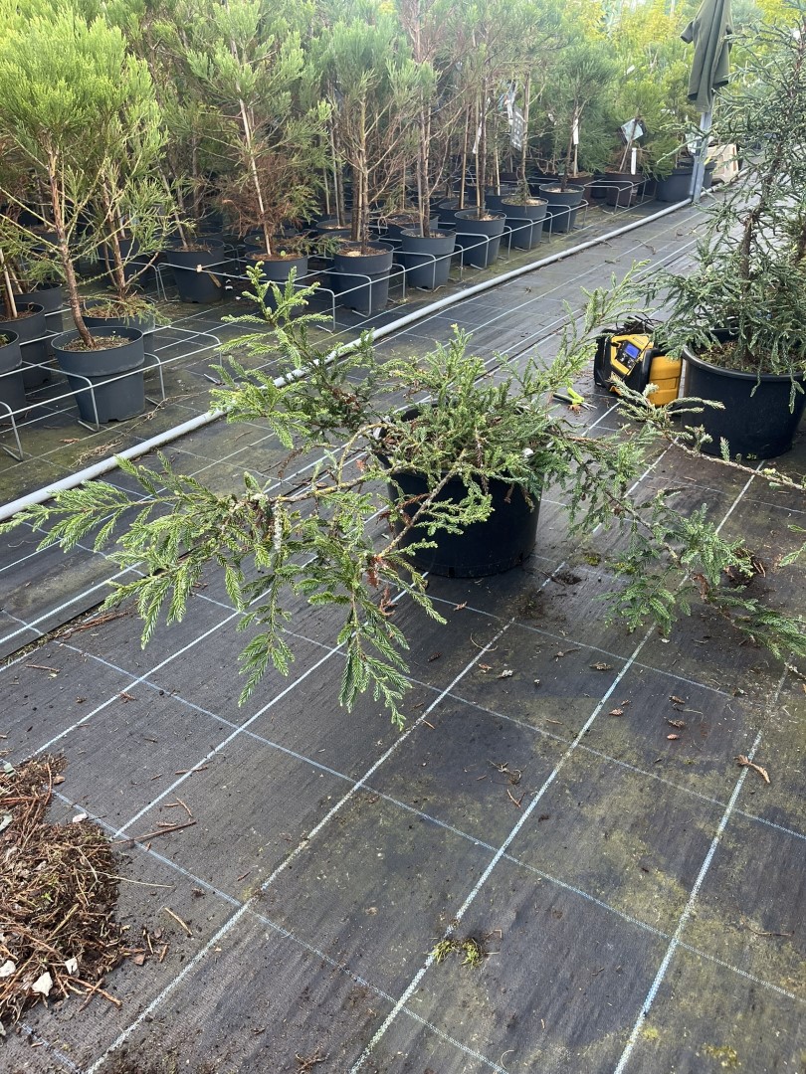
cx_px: 403
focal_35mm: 26
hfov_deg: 53.1
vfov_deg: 67.3
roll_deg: +2.0
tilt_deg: -25.4
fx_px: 807
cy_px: 537
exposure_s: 1/122
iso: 50
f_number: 1.6
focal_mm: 5.1
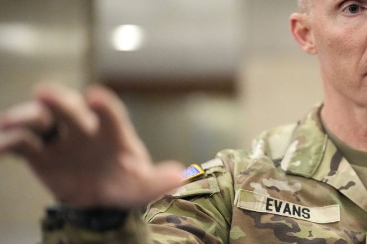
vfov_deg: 14.5
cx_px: 318
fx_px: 958
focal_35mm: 94
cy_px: 134
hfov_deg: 21.3
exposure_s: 1/1000
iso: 5000
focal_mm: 50
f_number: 1.2
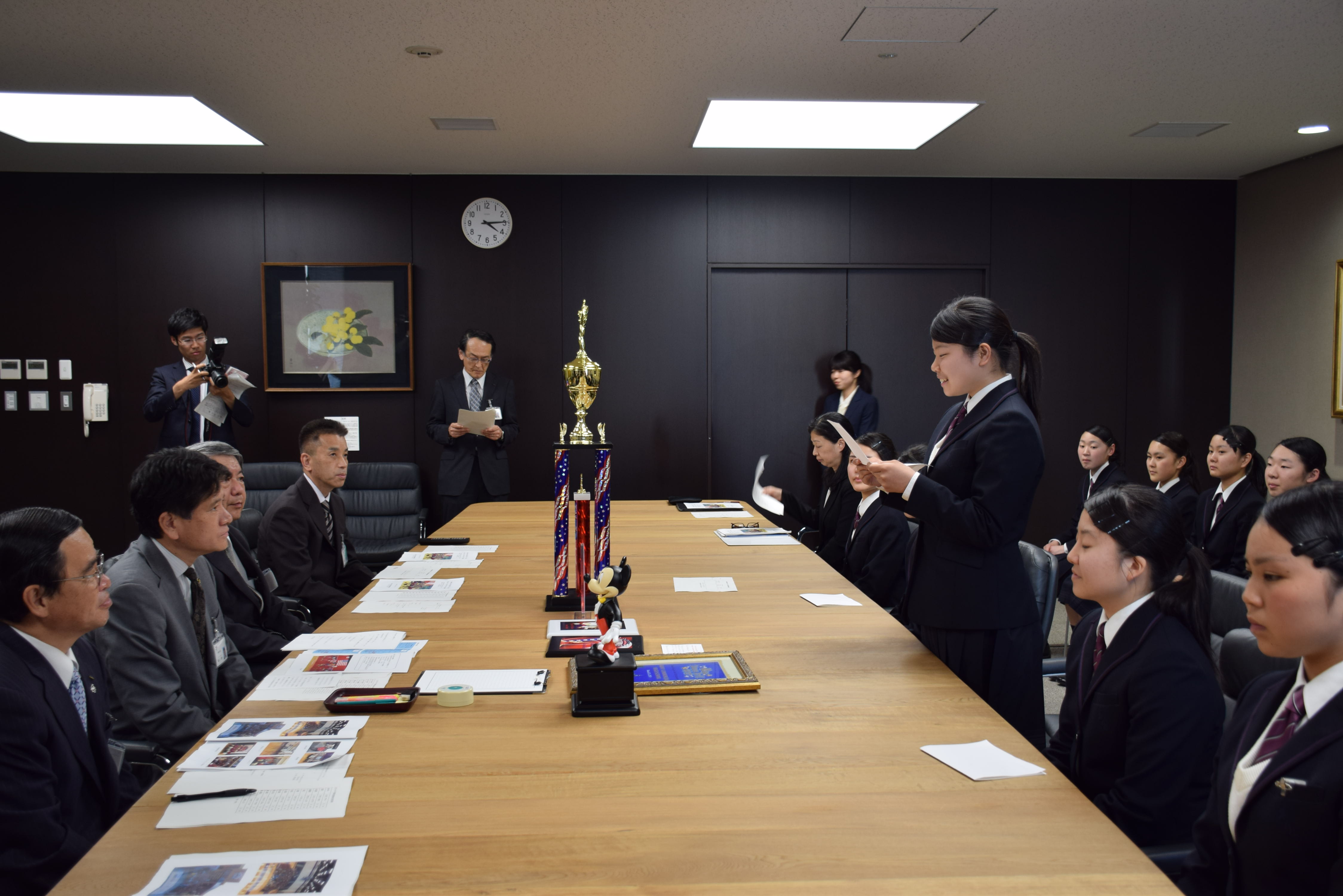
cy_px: 448
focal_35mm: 34
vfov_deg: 38.4
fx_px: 1287
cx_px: 672
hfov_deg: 55.1
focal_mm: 23
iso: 200
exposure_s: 1/30
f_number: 3.8
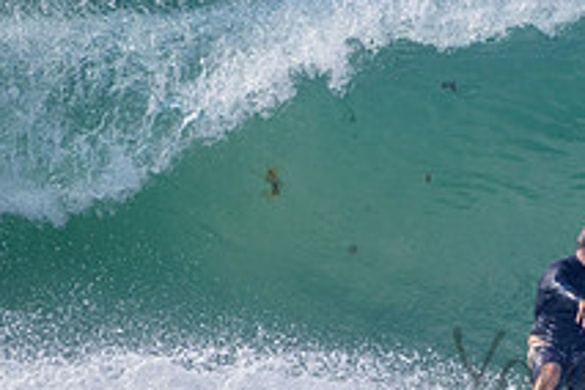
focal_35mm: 1669
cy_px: 369
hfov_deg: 1.2
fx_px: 27119
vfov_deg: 0.8
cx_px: 647
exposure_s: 1/2000
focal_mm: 500
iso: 180
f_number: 5.6
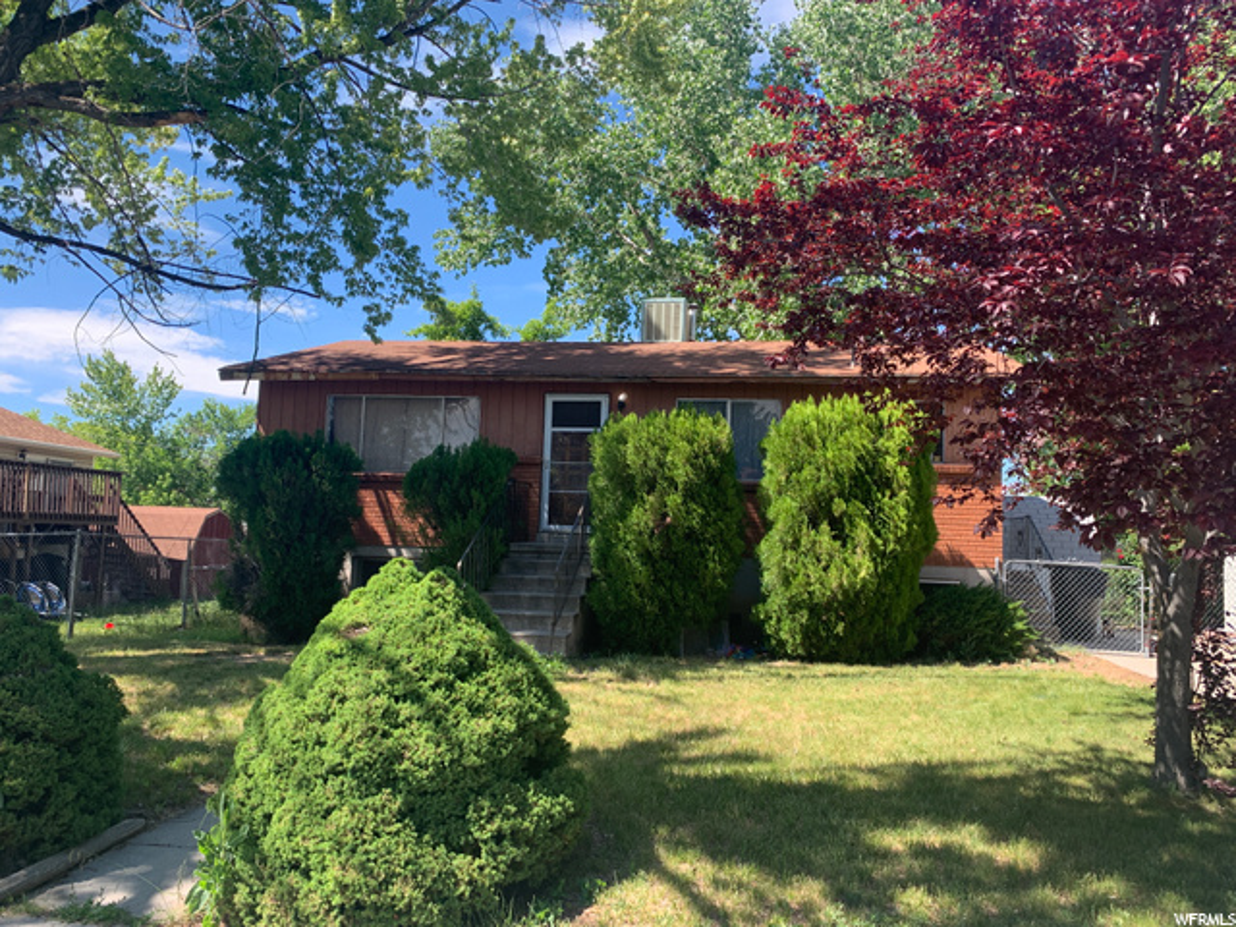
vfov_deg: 53.1
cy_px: 464
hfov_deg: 67.3
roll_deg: -2.0
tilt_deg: +4.7
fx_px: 928
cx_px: 618
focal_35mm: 26
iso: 25
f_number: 1.8
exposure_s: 1/639
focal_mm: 4.25
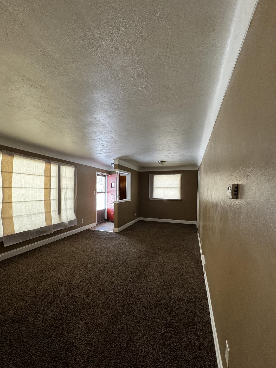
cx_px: 128
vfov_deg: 98.0
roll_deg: +1.6
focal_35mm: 15
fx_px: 159
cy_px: 195
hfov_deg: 81.6
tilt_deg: -1.7
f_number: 2.2
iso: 200
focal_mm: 2.22
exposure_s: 1/120
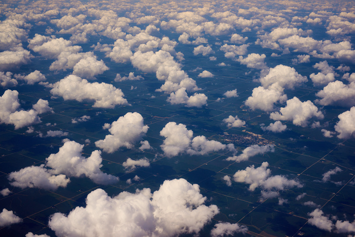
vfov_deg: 27.0
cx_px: 178
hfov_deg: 39.6
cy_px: 118
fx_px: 493
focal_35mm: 50
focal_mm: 50
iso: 200
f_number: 11
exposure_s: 1/1000
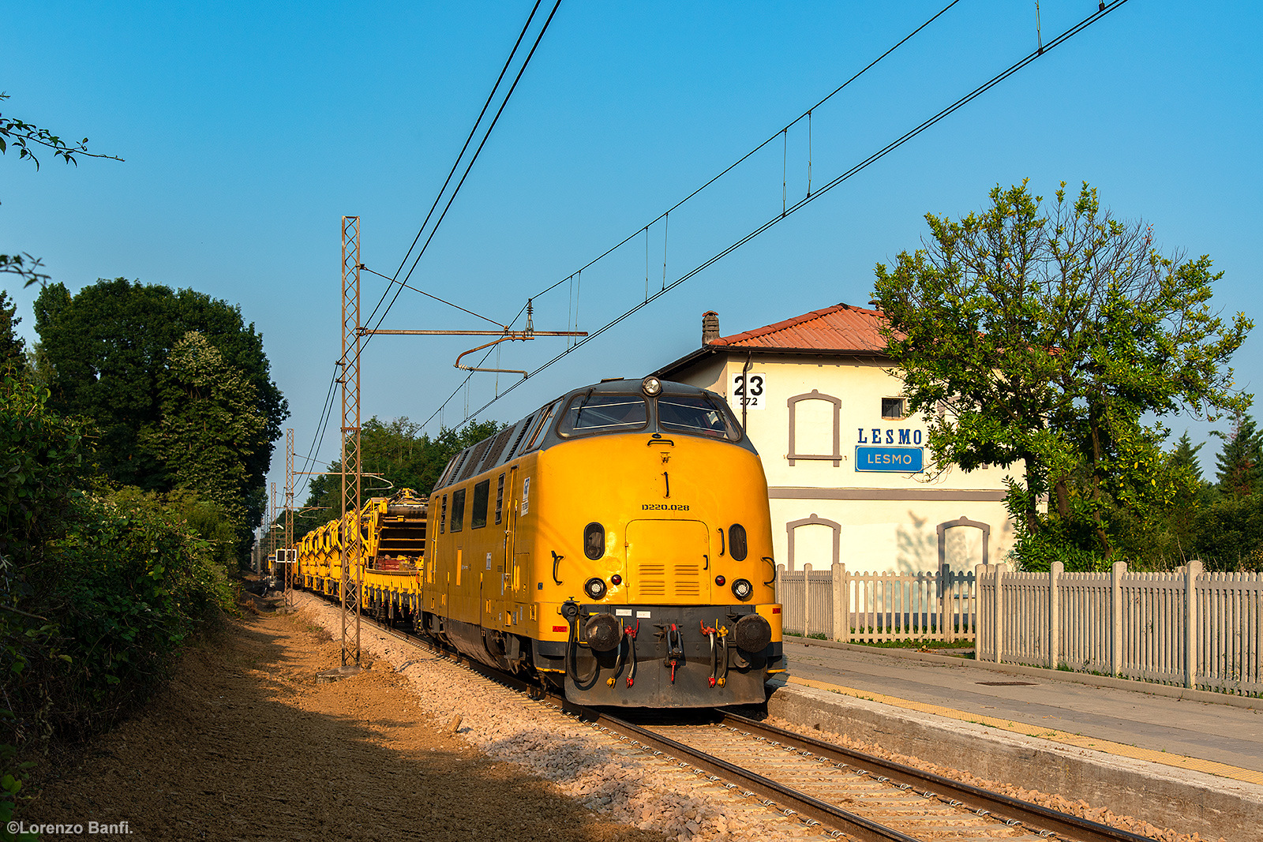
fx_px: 1754
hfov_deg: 39.6
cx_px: 632
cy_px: 421
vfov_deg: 27.0
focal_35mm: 50
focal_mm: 50
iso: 250
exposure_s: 1/500
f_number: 7.1
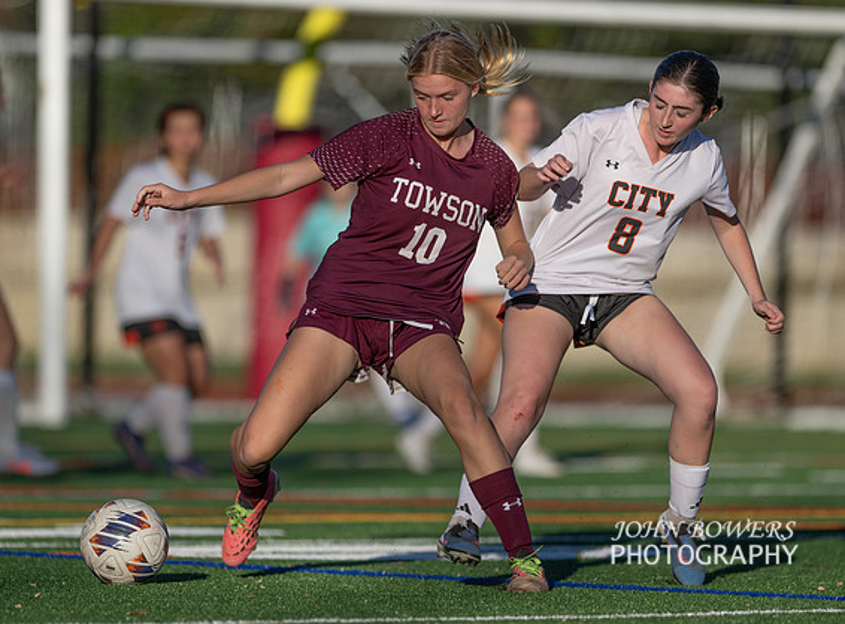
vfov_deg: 4.5
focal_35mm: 329
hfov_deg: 6.1
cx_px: 414
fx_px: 7987
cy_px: 309
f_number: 2.8
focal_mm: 300
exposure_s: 1/1600
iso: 64
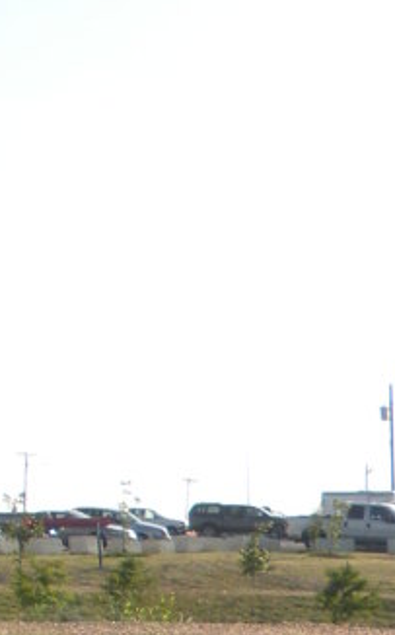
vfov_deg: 12.3
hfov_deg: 7.7
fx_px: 2763
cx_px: 878
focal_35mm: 160
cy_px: 1033
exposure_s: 1/724
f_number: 3.5
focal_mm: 6.3
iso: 88
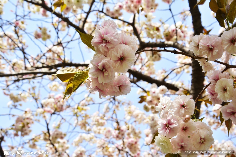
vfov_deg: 21.6
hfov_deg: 31.9
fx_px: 413
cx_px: 118
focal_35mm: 63
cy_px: 78
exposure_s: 1/160
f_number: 10
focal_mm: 42
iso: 200
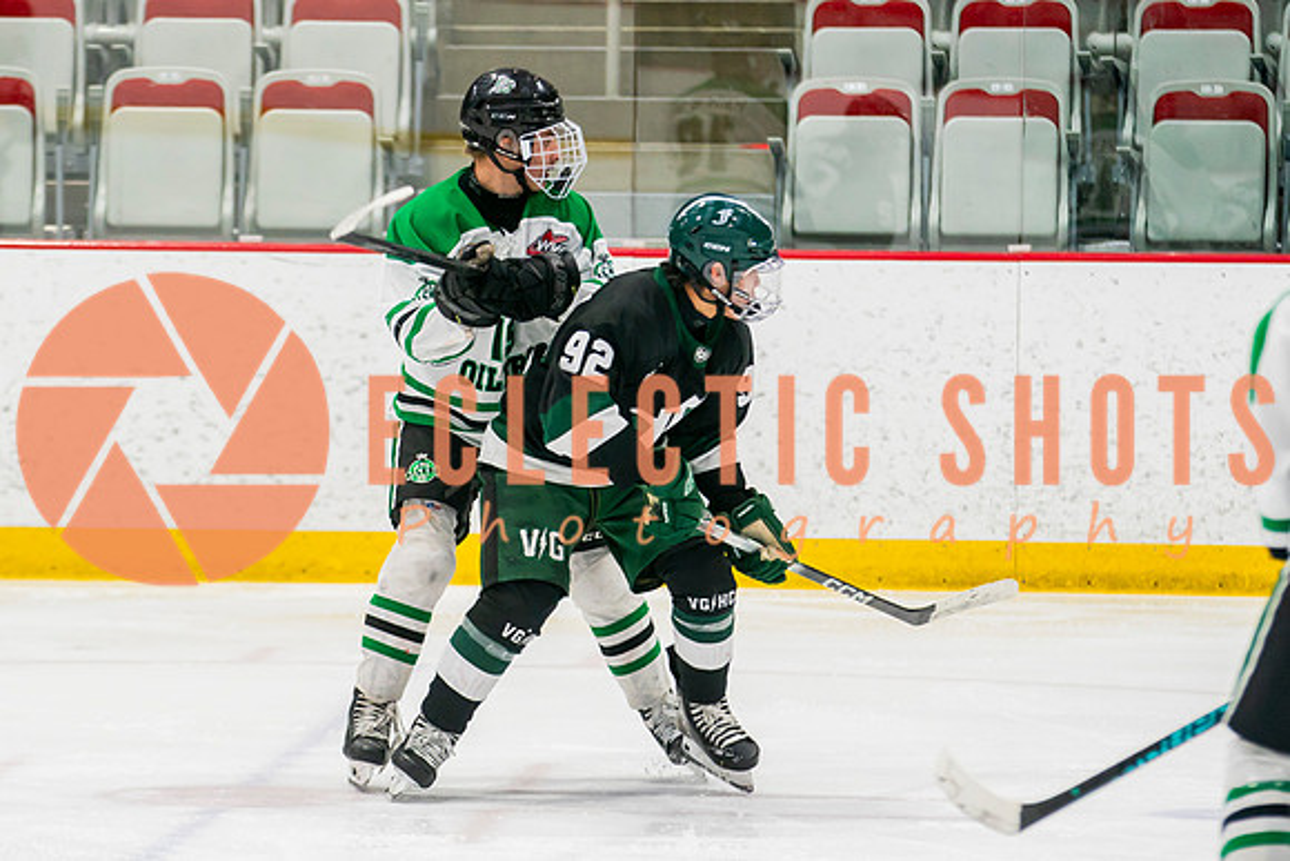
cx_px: 543
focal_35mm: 265
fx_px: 9506
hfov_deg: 7.8
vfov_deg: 5.2
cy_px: 412
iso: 1000
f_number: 3.2
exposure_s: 1/640
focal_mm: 155
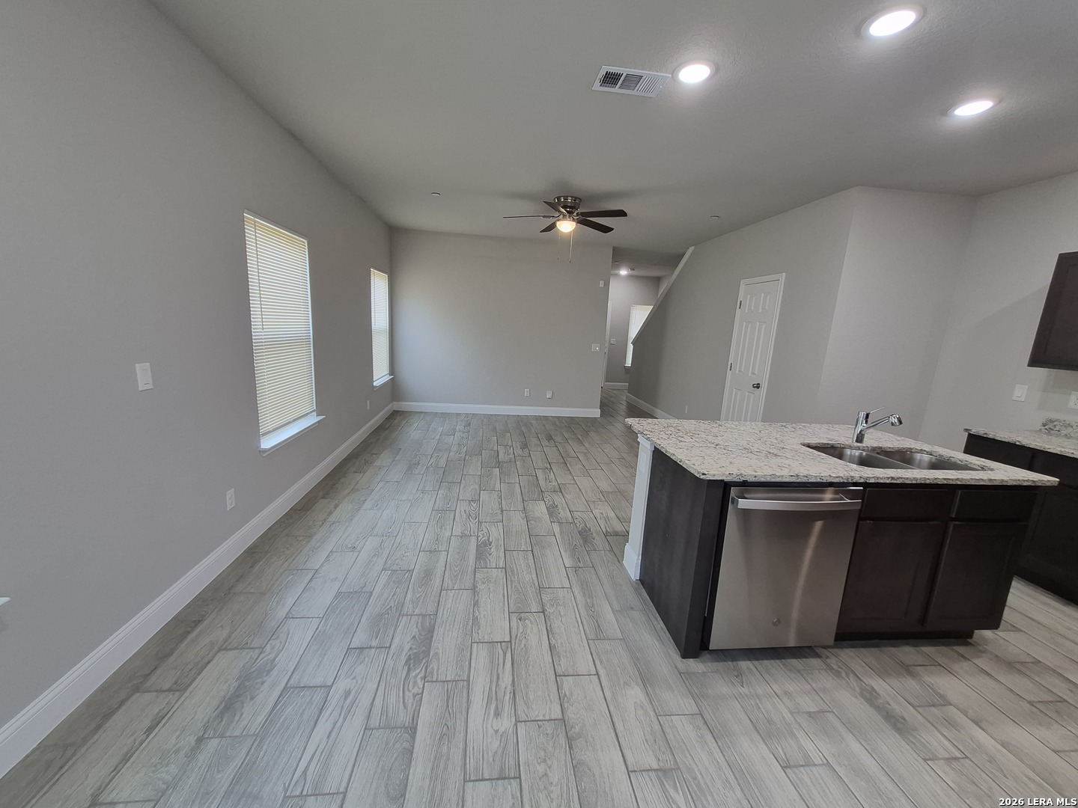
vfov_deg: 89.9
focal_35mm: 13
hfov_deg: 106.2
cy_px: 404
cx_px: 539
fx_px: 405
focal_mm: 1.74
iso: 125
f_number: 2.2
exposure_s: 1/60
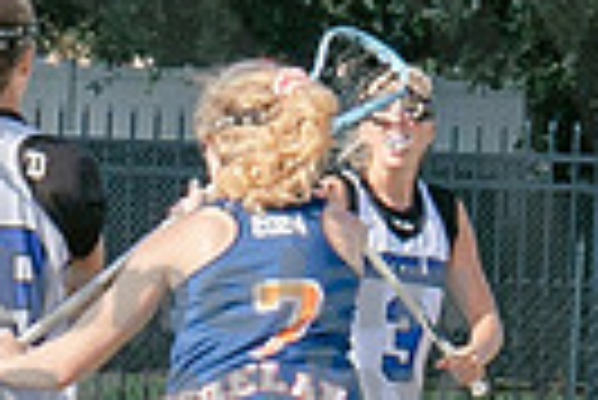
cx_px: 26
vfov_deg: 1.4
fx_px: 16064
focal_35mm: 966
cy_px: 360
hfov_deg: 2.1
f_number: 5.6
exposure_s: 1/800
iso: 250
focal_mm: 70
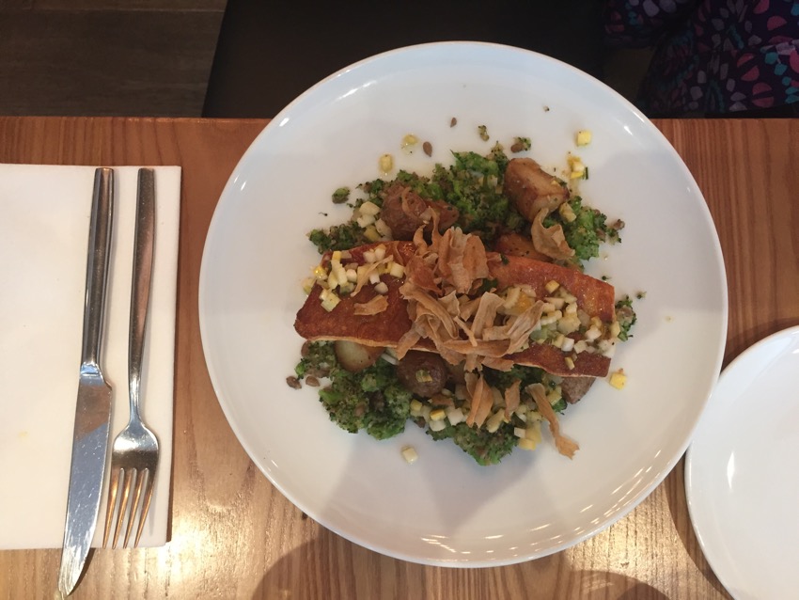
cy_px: 300
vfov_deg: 48.2
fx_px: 670
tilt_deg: -83.4
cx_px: 400
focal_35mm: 29
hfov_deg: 61.6
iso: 100
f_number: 2.2
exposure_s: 1/30
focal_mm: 4.15
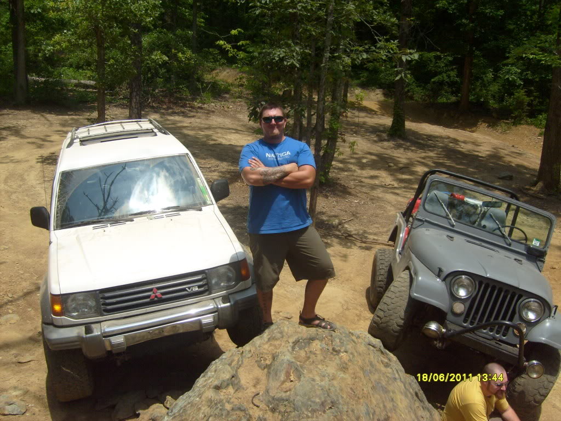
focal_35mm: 35
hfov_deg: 52.6
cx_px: 280
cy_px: 210
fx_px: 567
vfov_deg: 40.7
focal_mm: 5.8
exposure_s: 1/250
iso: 80
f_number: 7.1
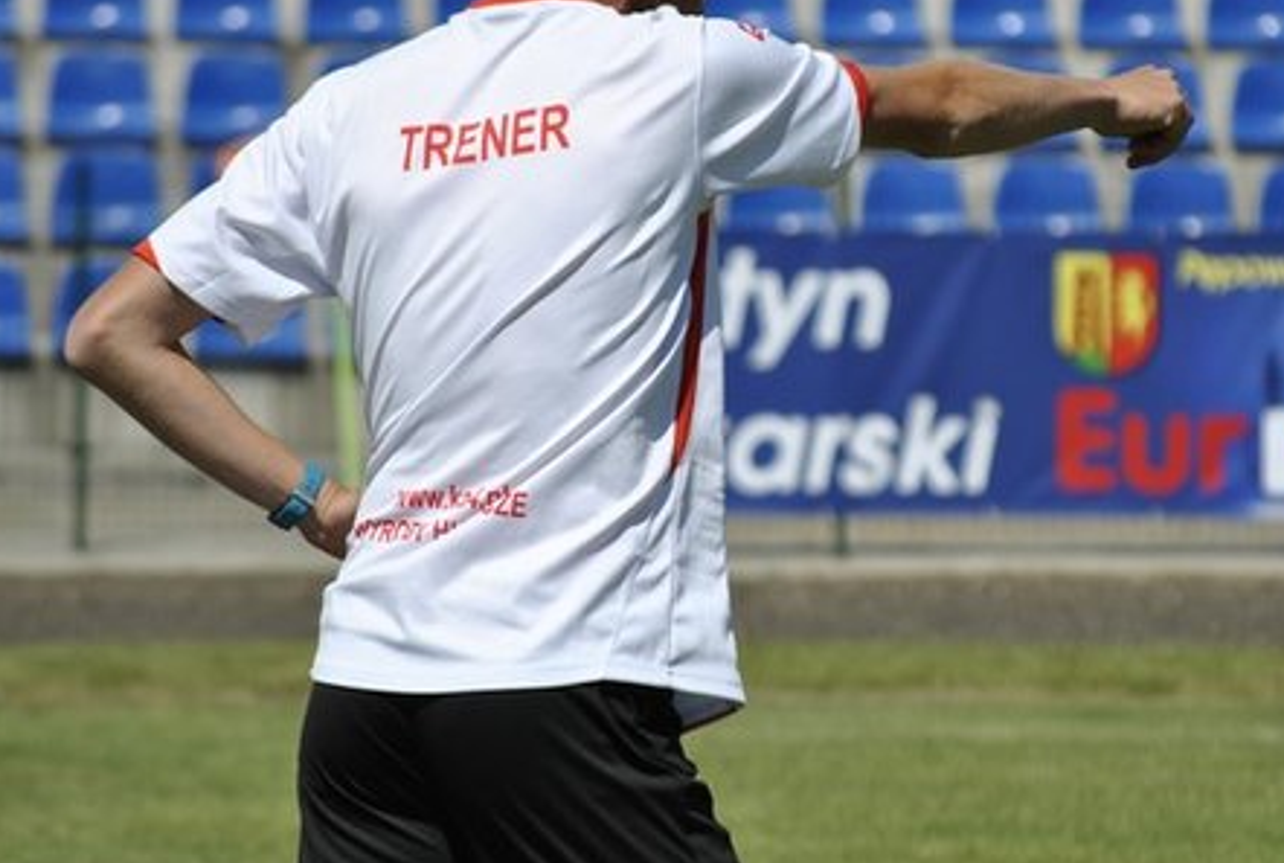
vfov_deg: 3.1
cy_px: 349
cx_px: 741
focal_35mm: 441
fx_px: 15766
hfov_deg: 4.7
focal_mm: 200
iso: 140
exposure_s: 1/1000
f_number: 5.6
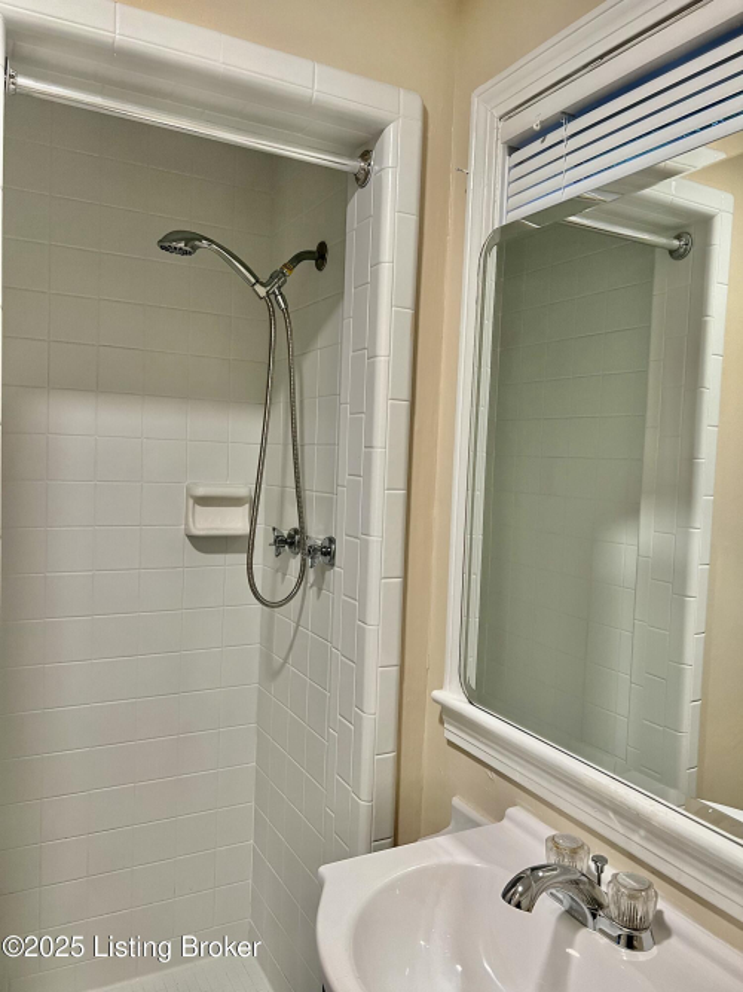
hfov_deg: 53.0
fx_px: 744
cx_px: 372
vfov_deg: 67.3
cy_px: 496
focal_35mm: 26
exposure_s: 1/60
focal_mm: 5.7
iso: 100
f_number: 1.5
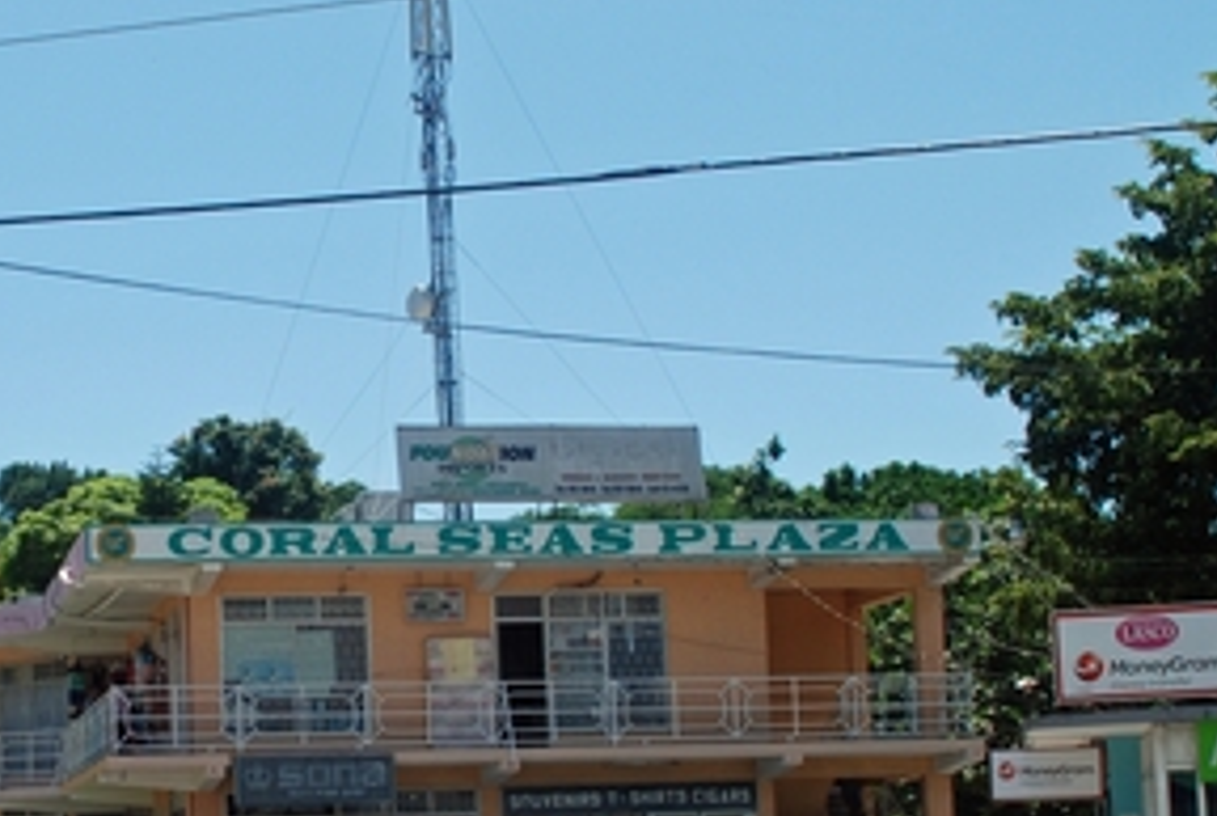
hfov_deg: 25.6
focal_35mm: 78
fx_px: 2641
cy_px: 533
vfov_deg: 17.5
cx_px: 266
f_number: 8
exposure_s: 1/250
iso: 100
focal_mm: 20
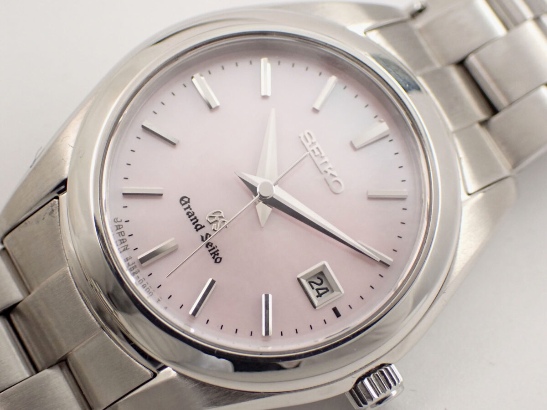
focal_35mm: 67
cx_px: 274
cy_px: 205
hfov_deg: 29.0
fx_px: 1059
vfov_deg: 21.9
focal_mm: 11.88
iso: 800
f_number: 3.8
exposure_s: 1/100
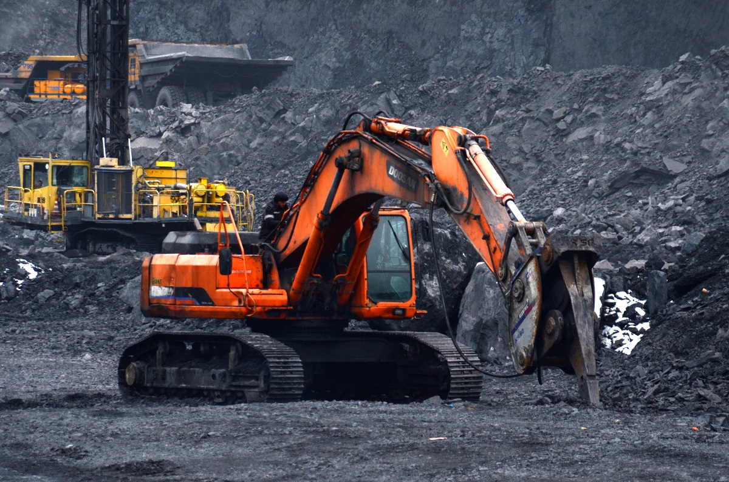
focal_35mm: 255
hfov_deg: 8.1
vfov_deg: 5.4
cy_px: 241
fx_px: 5151
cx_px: 364
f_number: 6.3
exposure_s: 1/320
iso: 500
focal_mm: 170
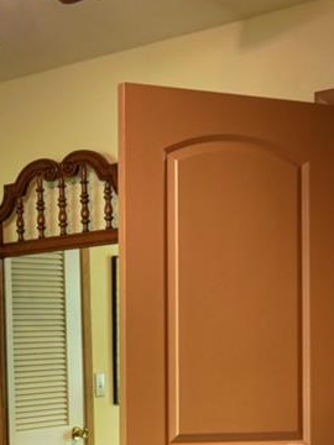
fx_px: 1055
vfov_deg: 23.3
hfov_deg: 17.6
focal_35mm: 82
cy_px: 381
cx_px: 4
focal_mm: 10
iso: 100
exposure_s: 1
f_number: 9
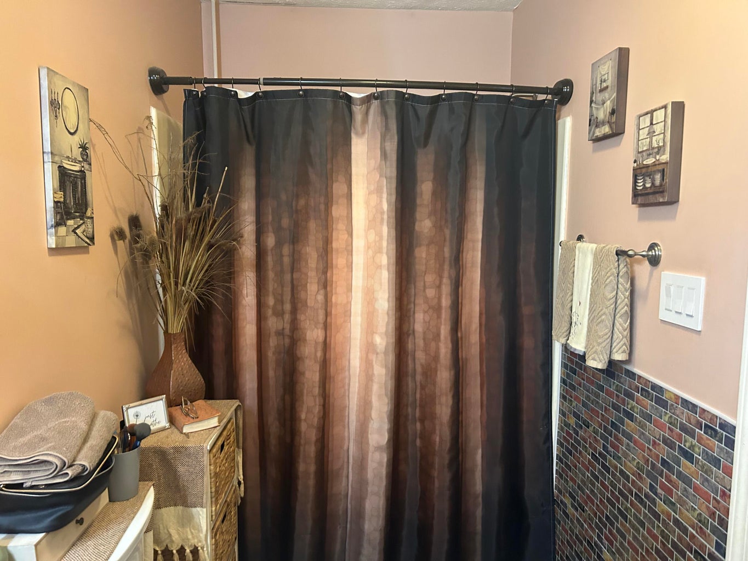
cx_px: 374
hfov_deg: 67.3
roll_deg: -0.6
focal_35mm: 26
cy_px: 280
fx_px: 562
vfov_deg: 53.1
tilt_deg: -6.9
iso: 500
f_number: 1.5
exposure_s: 1/60
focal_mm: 5.7
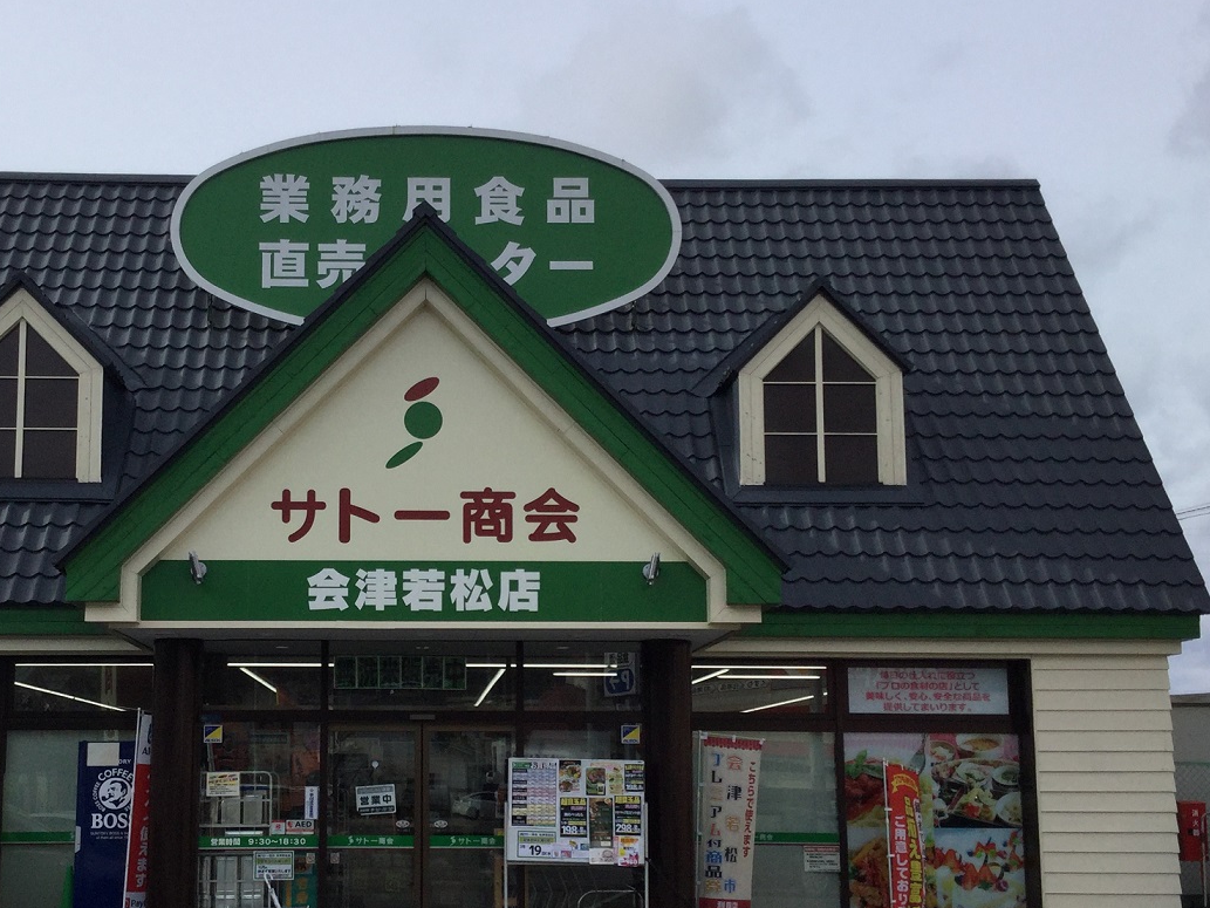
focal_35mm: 48
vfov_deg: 30.2
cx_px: 442
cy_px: 548
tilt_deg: +7.5
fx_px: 1678
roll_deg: -0.2
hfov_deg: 39.3
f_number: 2.4
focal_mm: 3.3
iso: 25
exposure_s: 1/1894
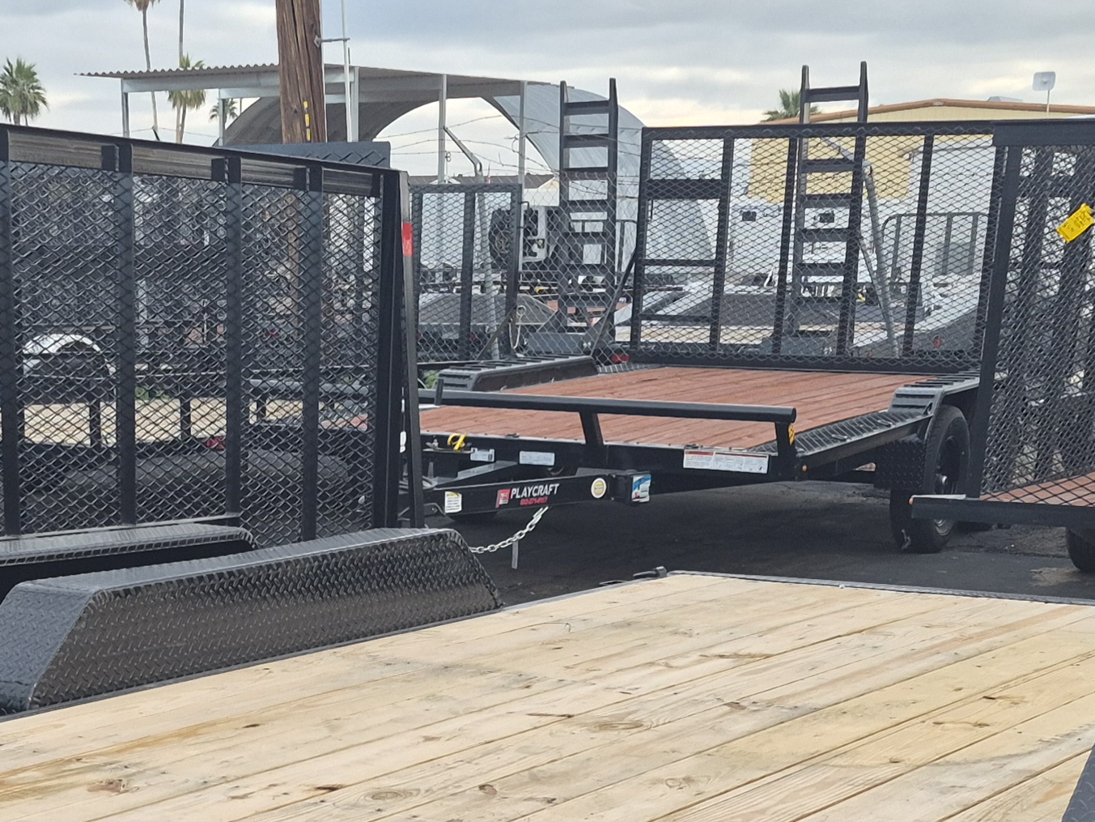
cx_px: 305
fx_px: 2151
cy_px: 1031
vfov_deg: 20.0
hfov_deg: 28.2
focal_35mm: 68
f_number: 1.8
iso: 80
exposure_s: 1/760
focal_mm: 5.4
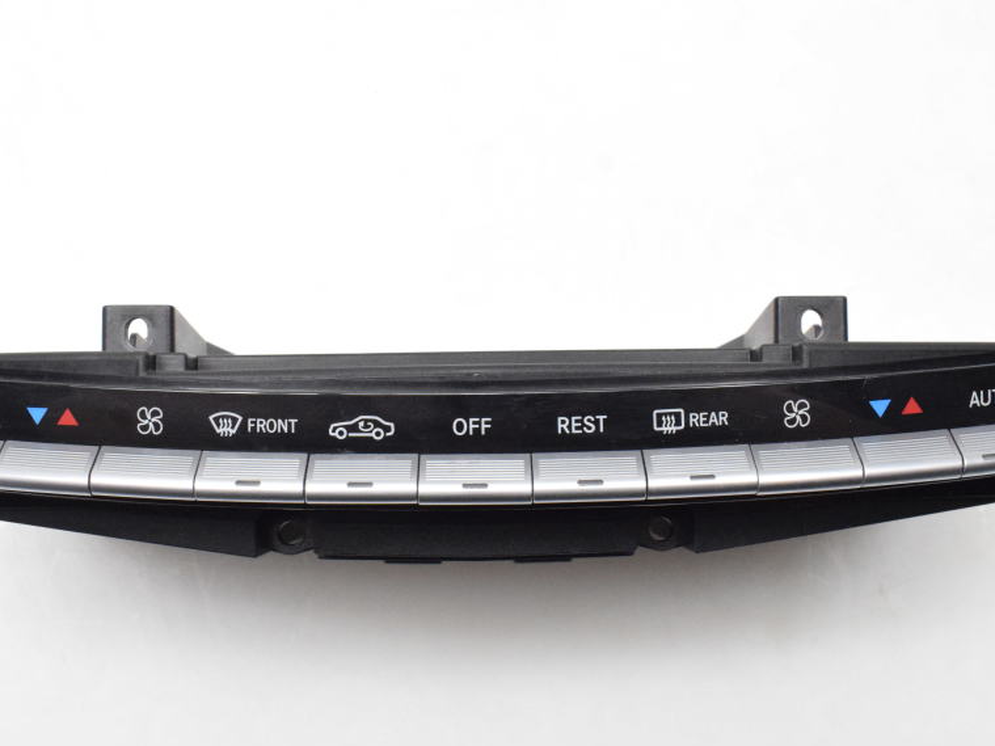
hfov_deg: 39.1
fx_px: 1398
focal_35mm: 49
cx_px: 451
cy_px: 425
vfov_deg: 29.8
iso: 6400
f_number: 11
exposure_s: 1/500
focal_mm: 25
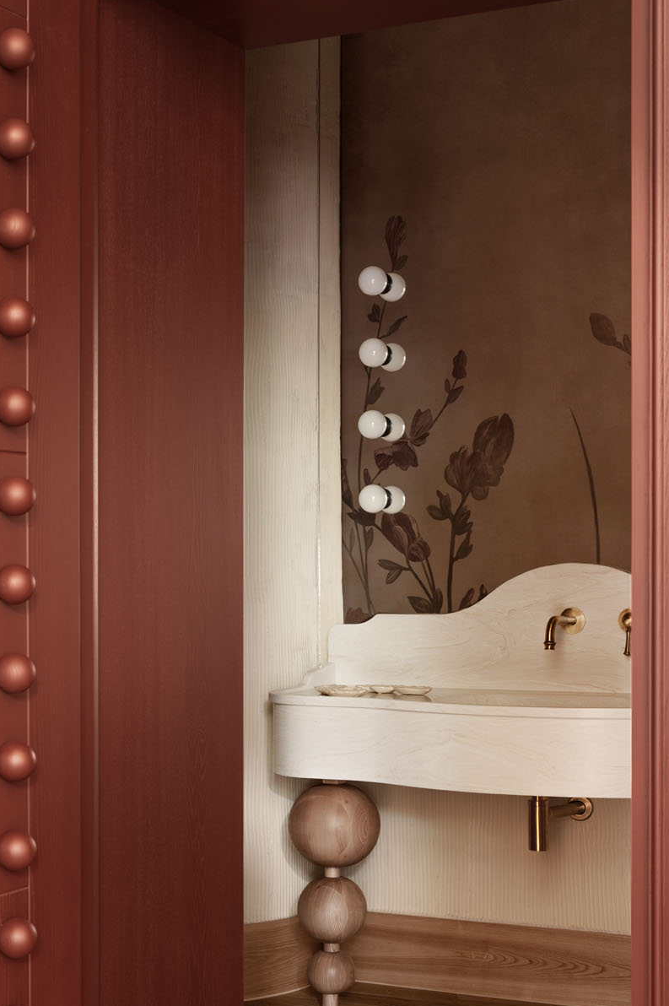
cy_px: 580
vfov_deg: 33.4
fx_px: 1675
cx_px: 280
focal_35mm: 60
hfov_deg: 22.6
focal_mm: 48
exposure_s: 1/1.67
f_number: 10
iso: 320
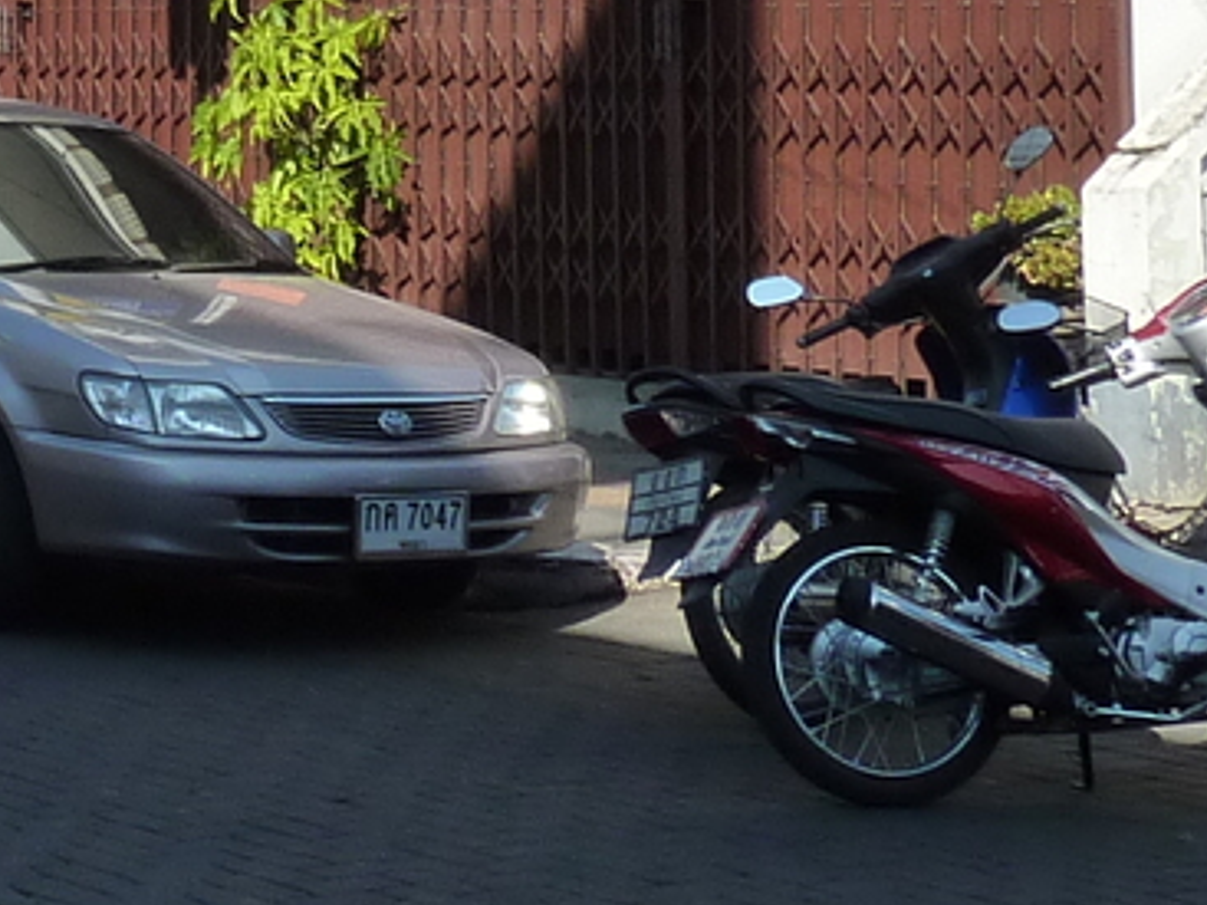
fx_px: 3799
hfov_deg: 16.7
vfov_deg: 13.3
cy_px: -79
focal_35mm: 109
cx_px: -520
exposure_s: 1/500
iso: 125
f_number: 4.5
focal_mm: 4.1
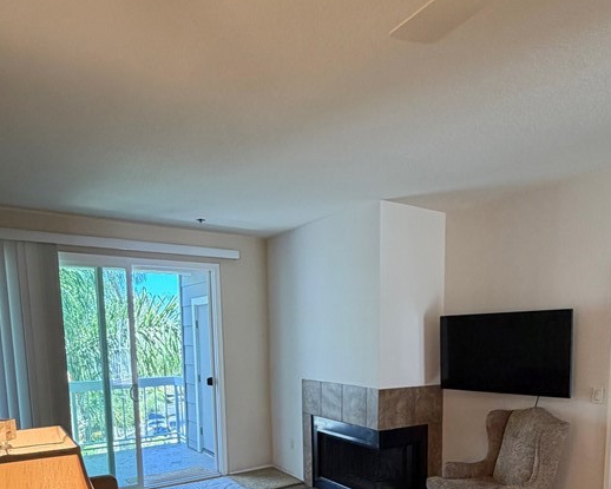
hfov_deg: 63.9
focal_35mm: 27
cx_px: 333
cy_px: 398
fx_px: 489
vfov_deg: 49.7
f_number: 2.2
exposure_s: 1/60
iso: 200
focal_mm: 2.22
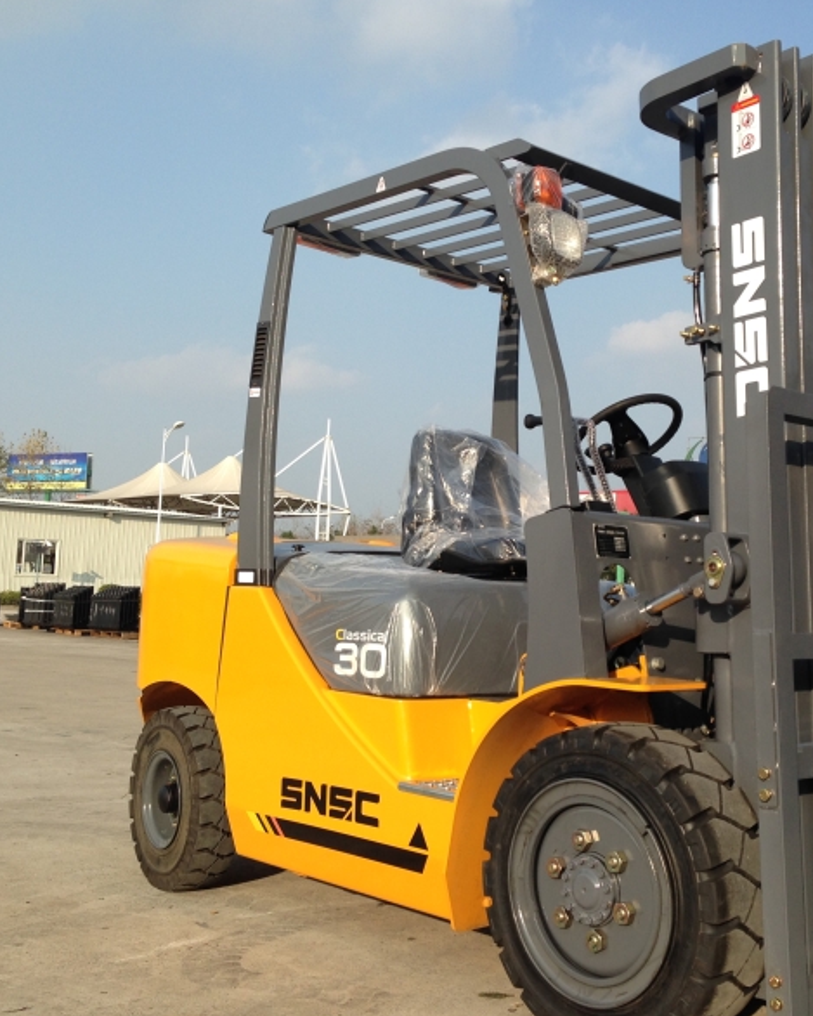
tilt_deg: +0.9
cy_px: 511
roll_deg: -0.9
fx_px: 1323
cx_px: 510
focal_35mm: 44
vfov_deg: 42.0
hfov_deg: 34.0
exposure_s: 1/968
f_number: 2.4
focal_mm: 4.12
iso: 50
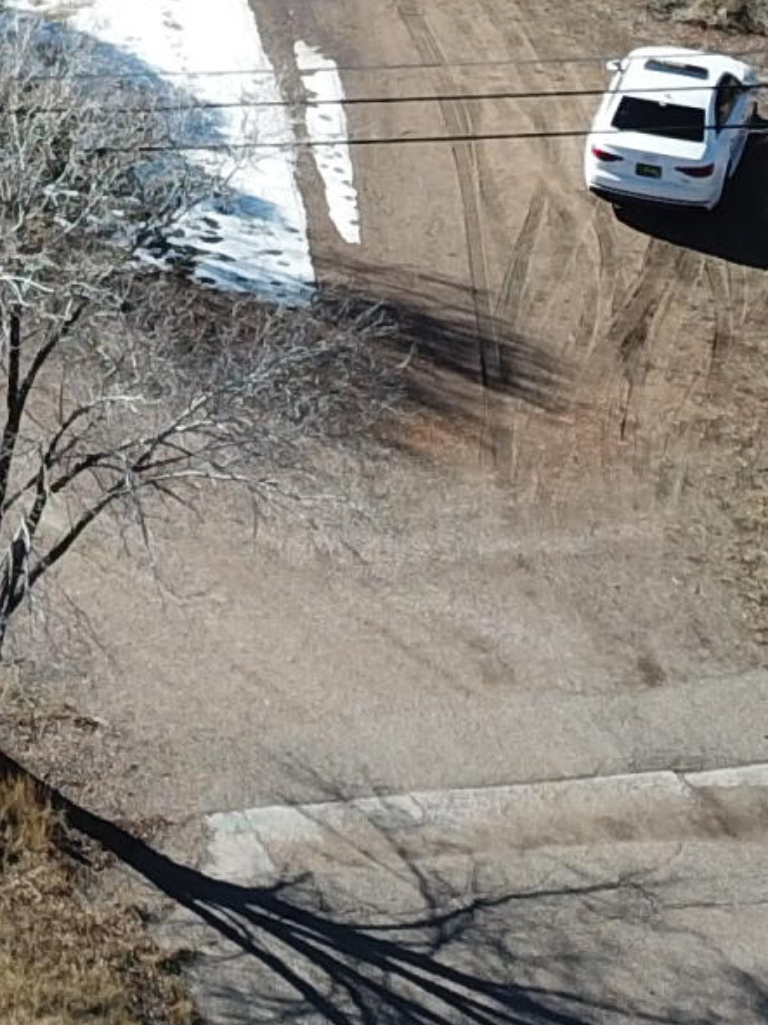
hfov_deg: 10.8
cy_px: -704
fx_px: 3906
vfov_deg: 13.7
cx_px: -444
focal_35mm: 132
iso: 100
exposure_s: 1/1004
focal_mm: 4.73
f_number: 2.2
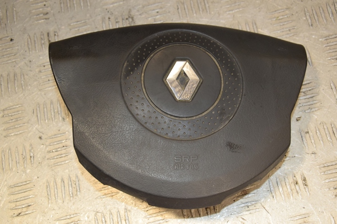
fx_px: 533
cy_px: 112
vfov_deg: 23.8
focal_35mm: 57
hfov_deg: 35.1
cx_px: 168
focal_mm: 38
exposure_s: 1/200
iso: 800
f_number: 7.1
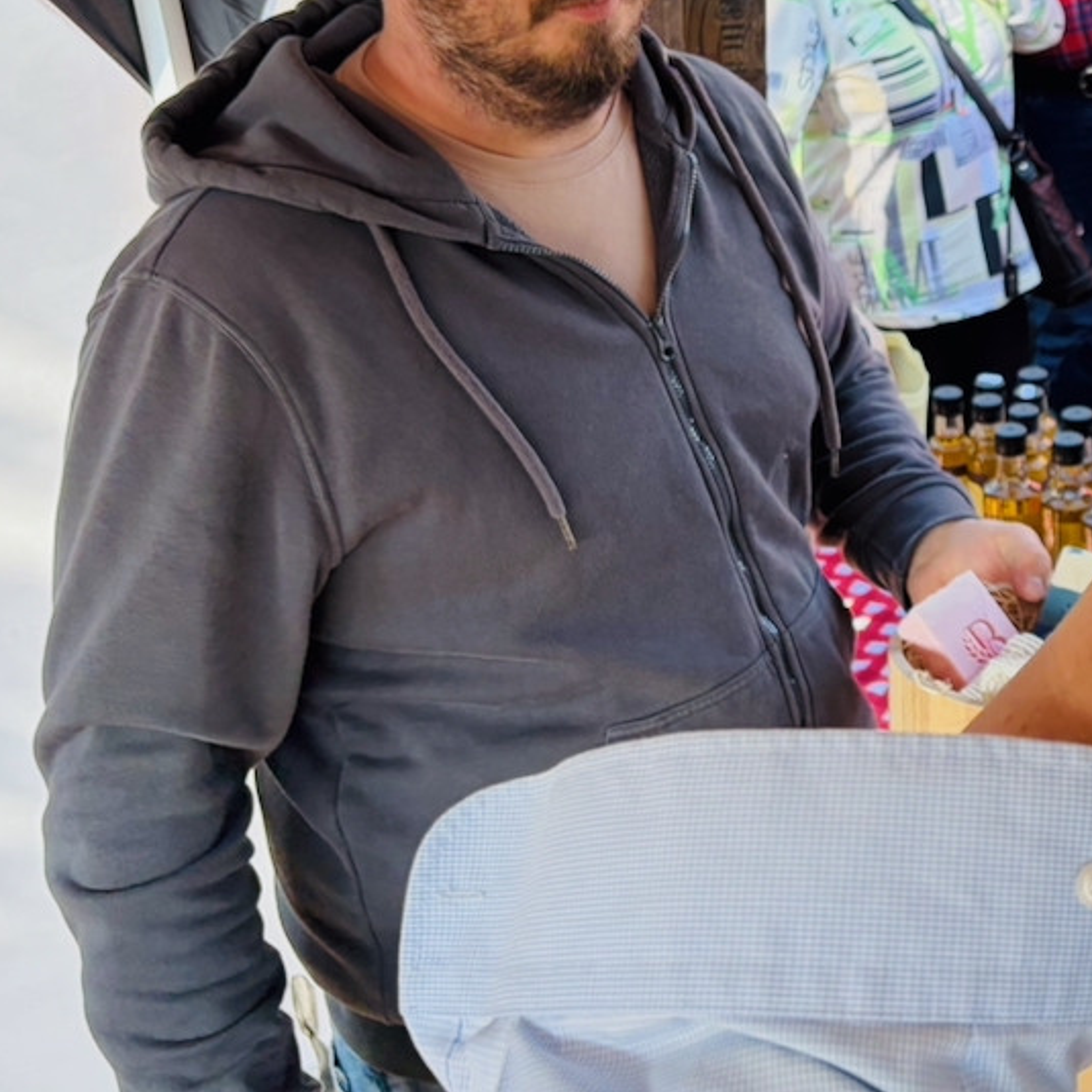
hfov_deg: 29.2
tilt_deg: -24.1
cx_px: 1070
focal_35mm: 55
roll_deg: +2.3
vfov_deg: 30.9
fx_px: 1963
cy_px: 374
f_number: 1.6
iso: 50
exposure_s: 1/256
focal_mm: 5.96
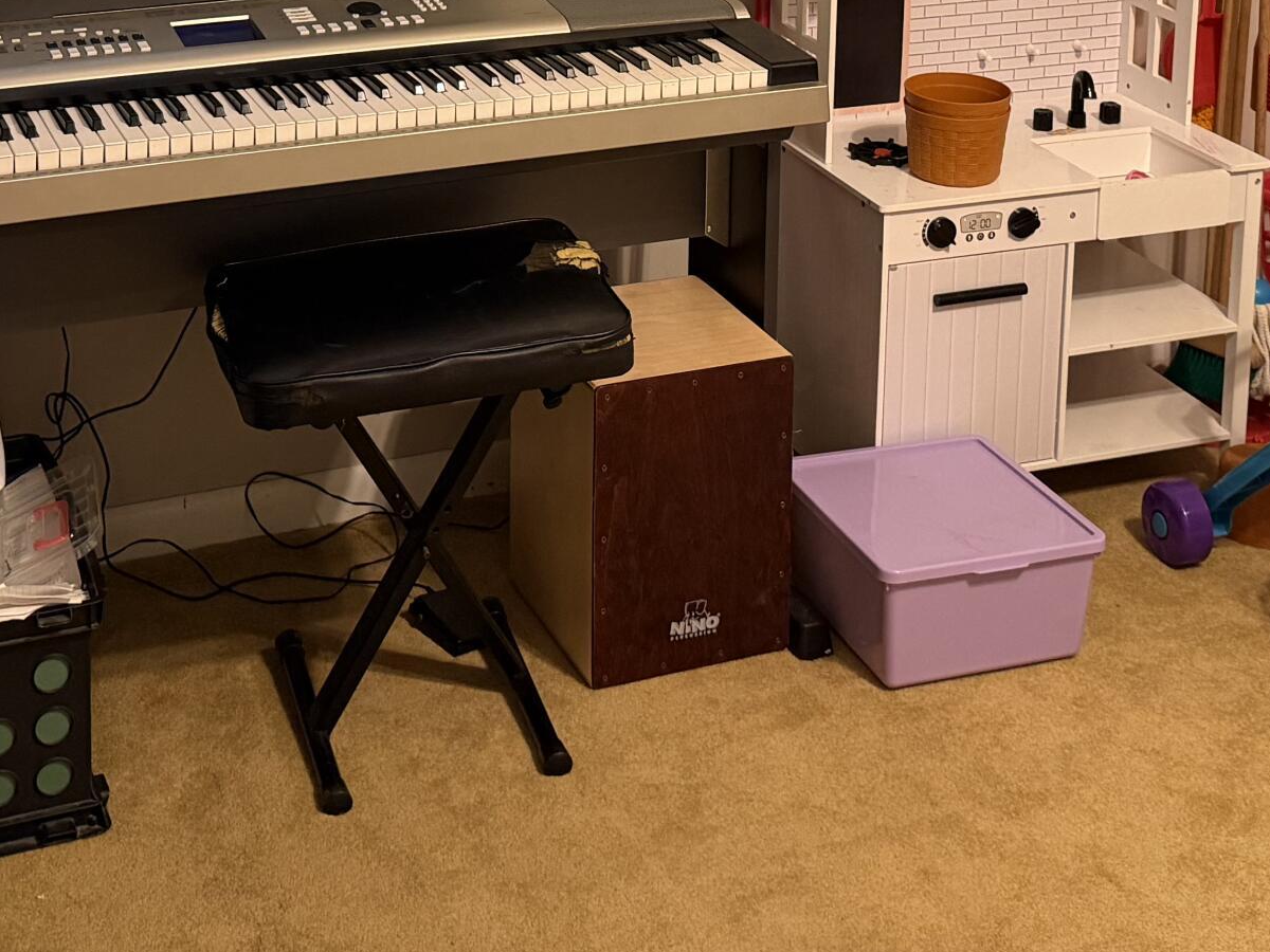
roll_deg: +0.2
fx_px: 2201
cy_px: -221
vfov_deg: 22.3
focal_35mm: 60
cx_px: 520
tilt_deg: -8.5
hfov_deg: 32.1
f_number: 1.78
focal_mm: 6.76
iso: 320
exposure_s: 1/60
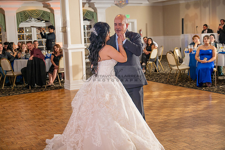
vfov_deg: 26.0
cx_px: 112
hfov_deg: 38.2
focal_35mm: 52
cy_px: 75
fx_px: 325
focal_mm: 52
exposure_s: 1/160
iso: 640
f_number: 3.2
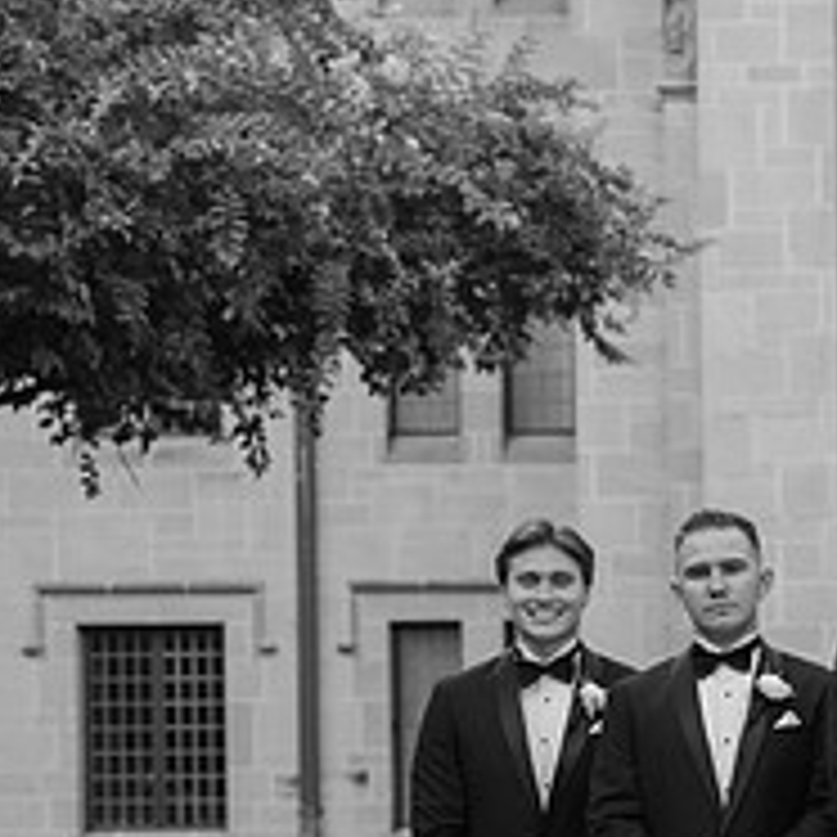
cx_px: 1174
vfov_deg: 14.1
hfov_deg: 13.6
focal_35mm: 122
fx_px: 3337
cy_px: 763
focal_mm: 46
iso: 64
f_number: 2.8
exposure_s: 1/250
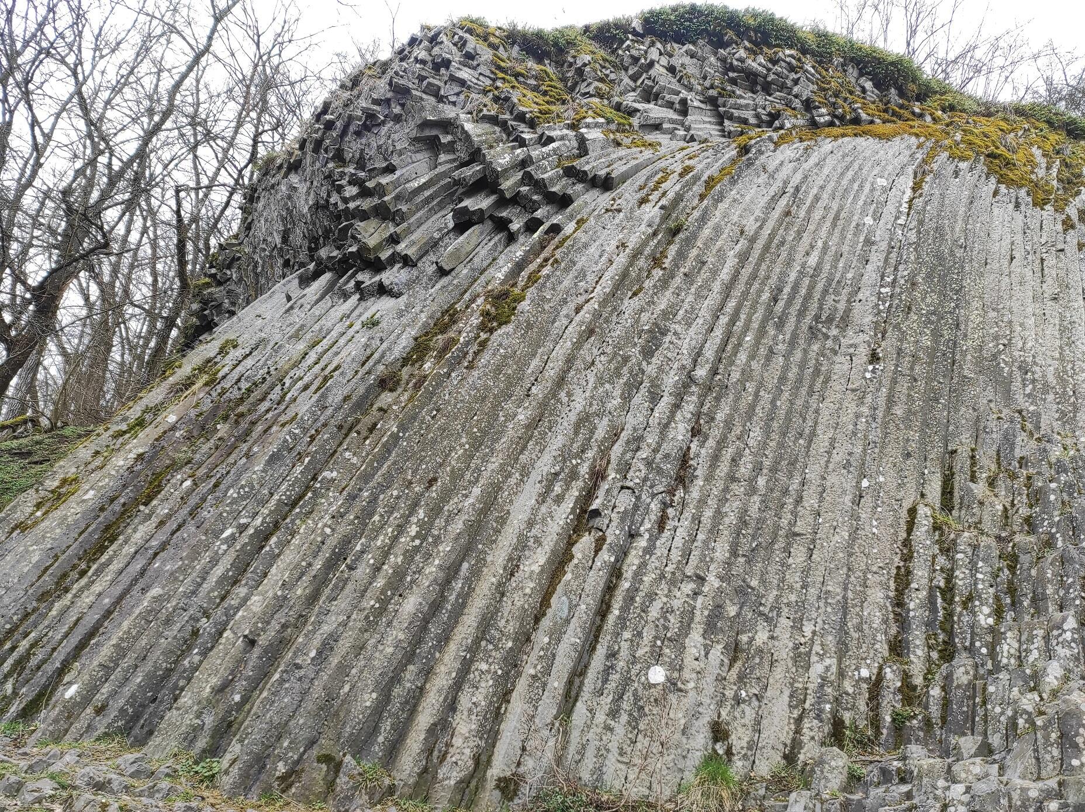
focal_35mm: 25
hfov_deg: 69.4
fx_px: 783
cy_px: 406
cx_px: 542
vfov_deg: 54.8
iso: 100
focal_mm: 5.43
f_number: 1.89
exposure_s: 1/126
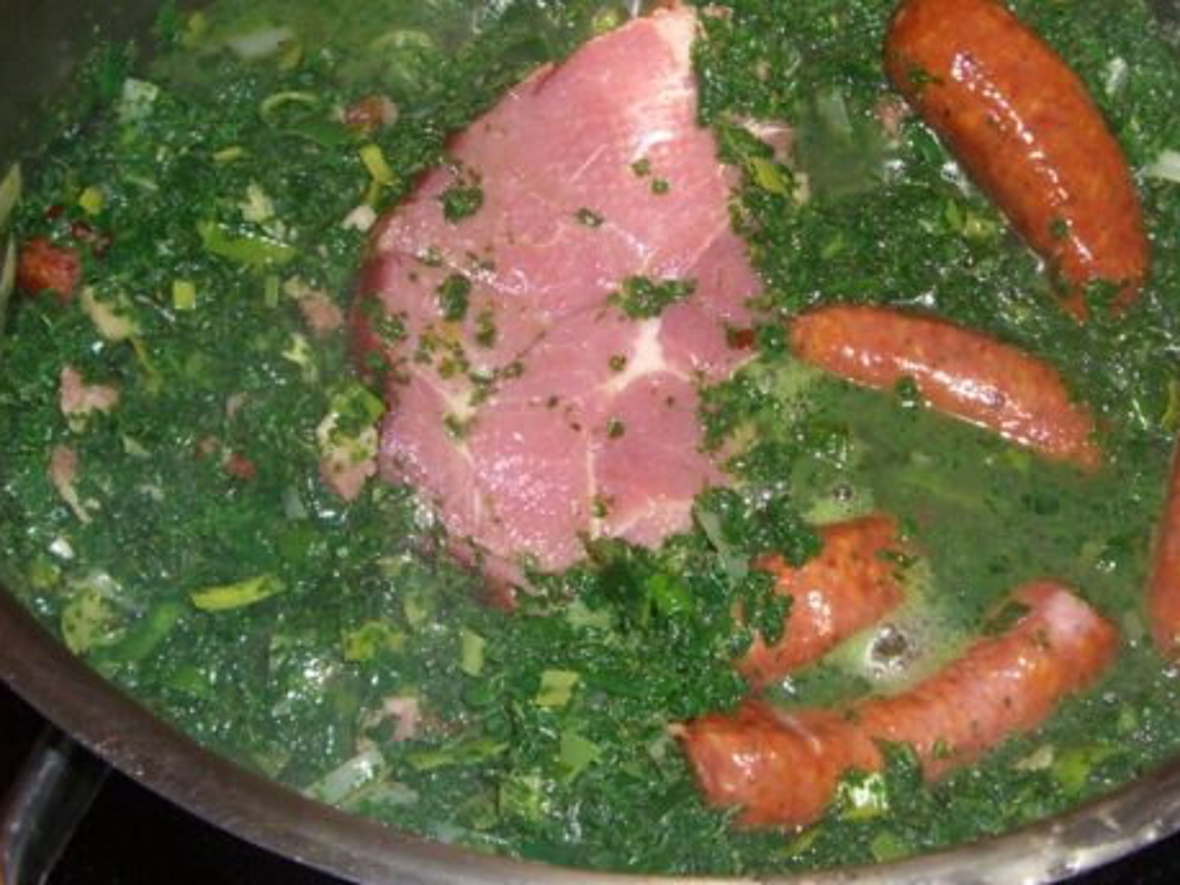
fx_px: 1806
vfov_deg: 27.3
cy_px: 288
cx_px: 730
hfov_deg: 36.0
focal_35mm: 53
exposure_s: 1/60
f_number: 2.7
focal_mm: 6.2
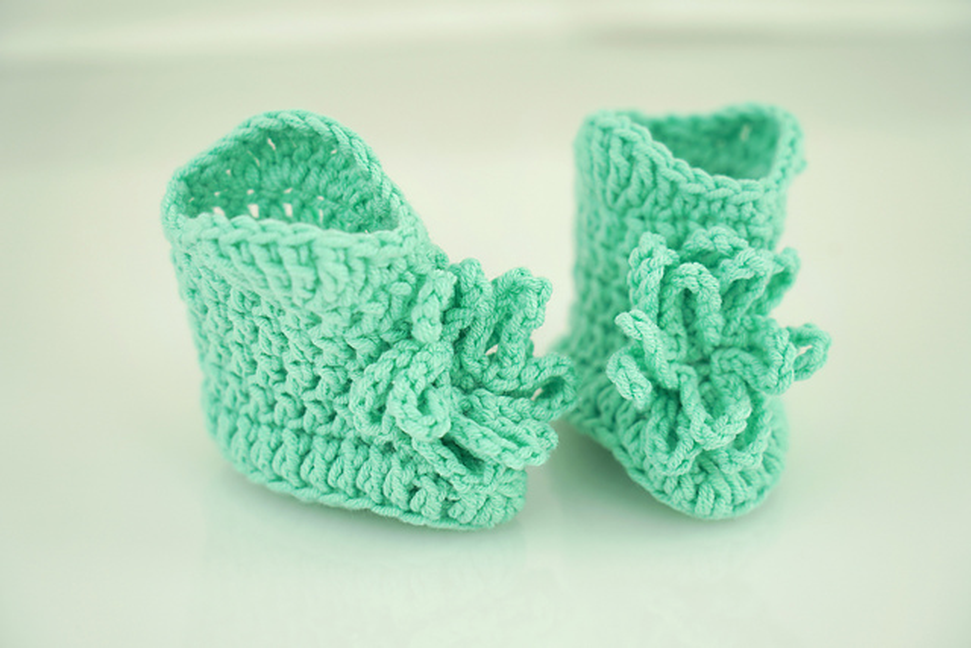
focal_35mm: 105
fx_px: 2833
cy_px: 324
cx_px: 486
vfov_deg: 13.0
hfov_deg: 19.5
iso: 200
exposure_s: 1/125
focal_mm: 105
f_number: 5
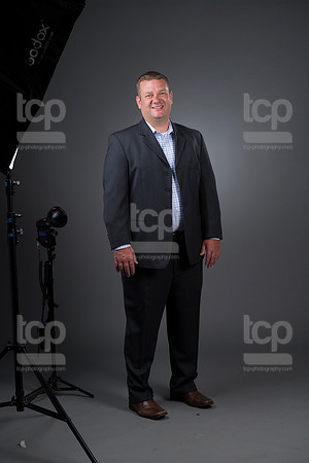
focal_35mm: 82
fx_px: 1056
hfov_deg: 16.7
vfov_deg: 24.8
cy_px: 232
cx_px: 154
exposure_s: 1/250
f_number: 5.6
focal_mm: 82
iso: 160
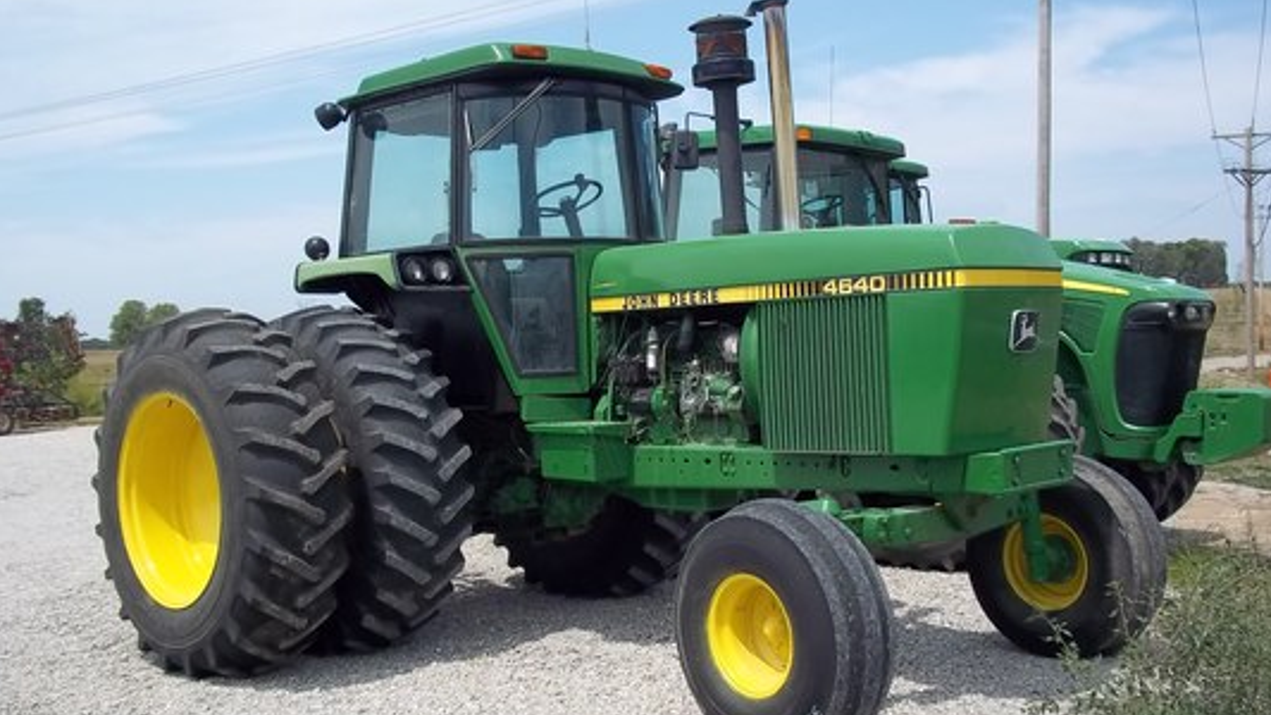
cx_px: 641
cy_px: 379
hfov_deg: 50.5
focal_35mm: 40
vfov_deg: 29.7
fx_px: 1348
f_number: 8
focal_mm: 6.5
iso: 80
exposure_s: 1/200
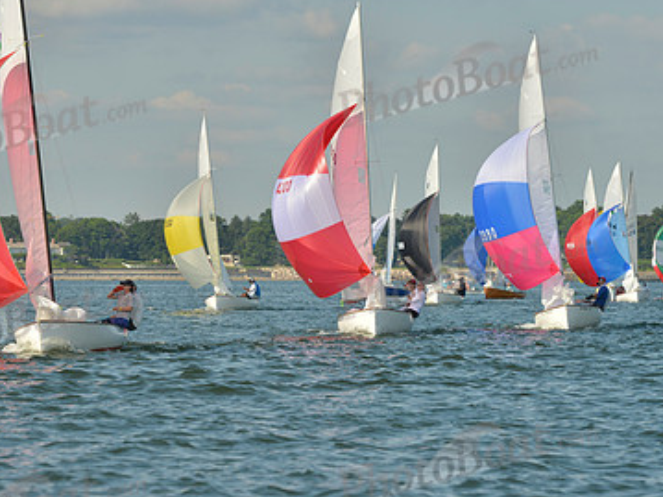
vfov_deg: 6.2
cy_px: 202
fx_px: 4614
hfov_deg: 8.2
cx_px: 244
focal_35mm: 241
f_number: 7.1
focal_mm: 155
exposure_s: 1/1250
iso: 200
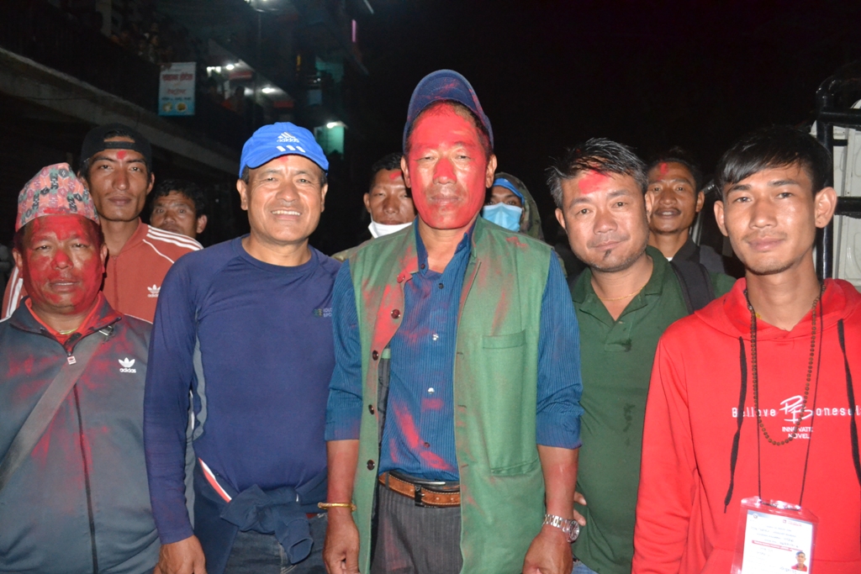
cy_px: 287
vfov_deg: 47.9
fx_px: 646
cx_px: 430
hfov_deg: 67.4
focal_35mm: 27
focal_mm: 18
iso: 3200
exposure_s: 1/60
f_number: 3.5
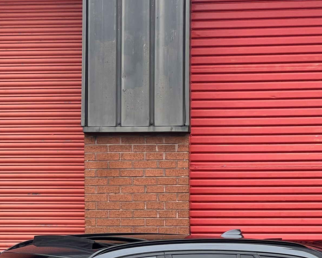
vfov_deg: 9.5
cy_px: 242
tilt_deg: +1.5
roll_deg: -0.6
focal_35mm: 161
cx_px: 53
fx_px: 1534
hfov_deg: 11.9
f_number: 2.8
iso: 32
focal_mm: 9
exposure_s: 1/161
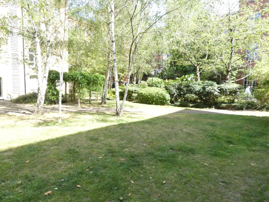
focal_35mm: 20
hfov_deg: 81.7
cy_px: 101
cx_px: 134
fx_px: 155
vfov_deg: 66.0
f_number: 4
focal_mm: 3.6
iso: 800
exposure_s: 1/640
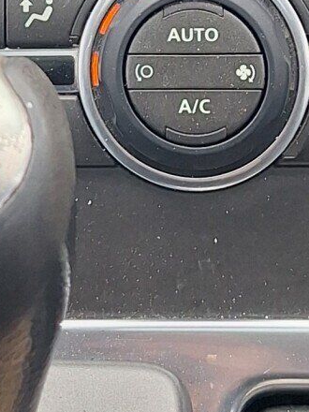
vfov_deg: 13.4
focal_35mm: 136
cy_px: -259
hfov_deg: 10.9
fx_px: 1619
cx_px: 105
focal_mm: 5.54
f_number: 1.8
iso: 80
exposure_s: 1/100
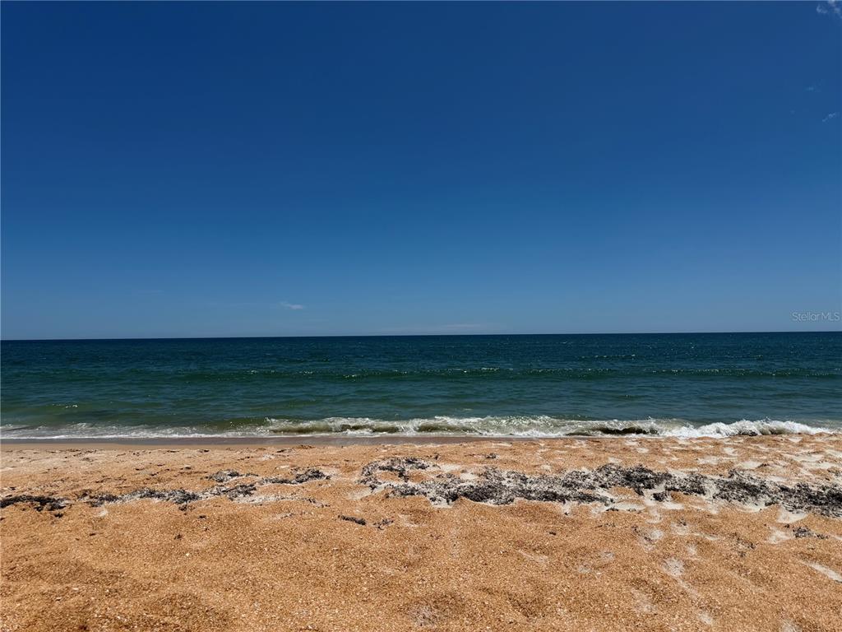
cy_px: 316
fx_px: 584
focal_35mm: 24
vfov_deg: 56.8
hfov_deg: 71.6
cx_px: 421
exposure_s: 1/14286
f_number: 1.78
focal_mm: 6.76
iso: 80
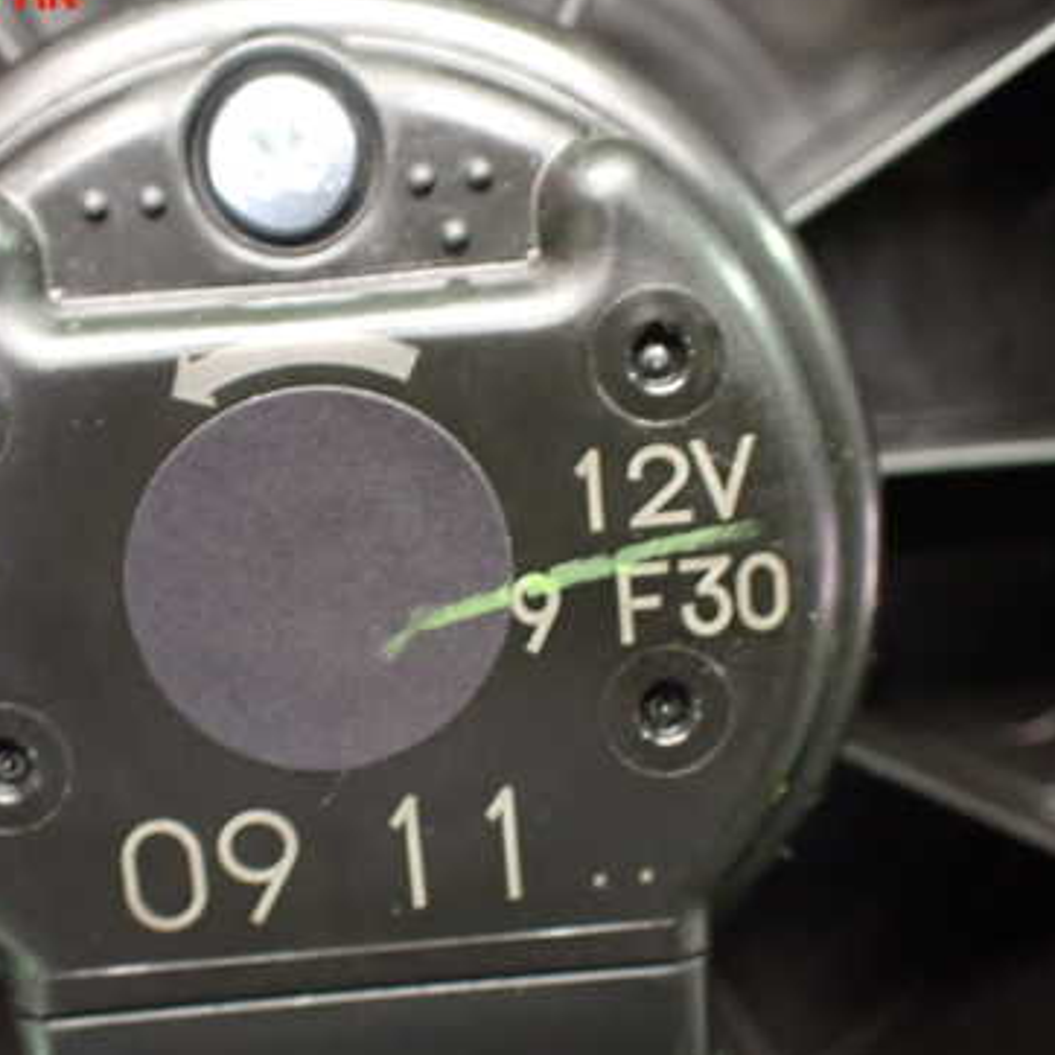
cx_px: 423
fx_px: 1517
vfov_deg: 38.3
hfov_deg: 38.2
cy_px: 609
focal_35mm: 44
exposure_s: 1/30
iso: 1000
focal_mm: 5.4
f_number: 2.3
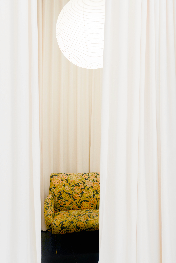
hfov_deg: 35.1
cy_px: 132
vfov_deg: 50.7
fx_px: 278
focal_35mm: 38
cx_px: 88
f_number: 8
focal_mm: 38
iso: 100
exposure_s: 1/3
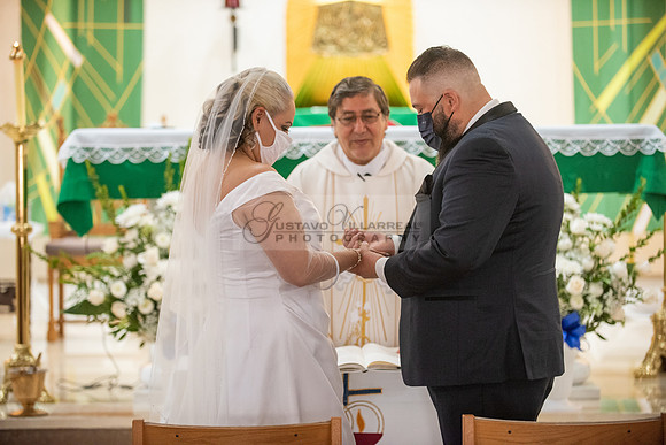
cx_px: 333
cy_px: 222
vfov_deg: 11.8
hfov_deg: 17.6
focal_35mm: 116
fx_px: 2146
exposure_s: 1/160
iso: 2000
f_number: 2.8
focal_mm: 116
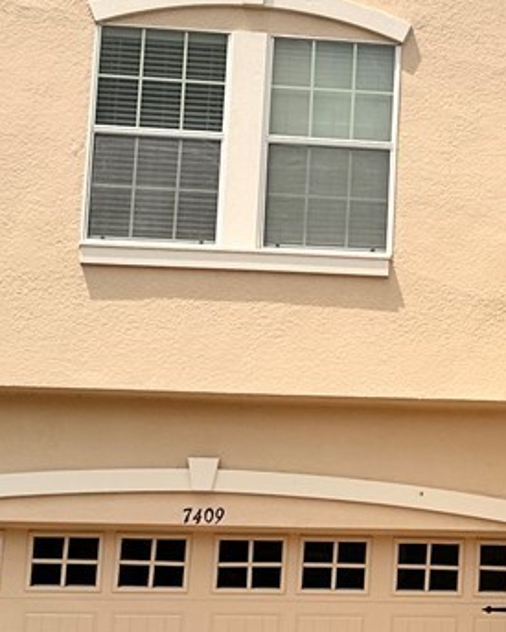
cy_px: 327
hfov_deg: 13.3
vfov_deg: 17.6
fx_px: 2041
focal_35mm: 109
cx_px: 776
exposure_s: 1/6623
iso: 80
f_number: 1.78
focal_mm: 6.86
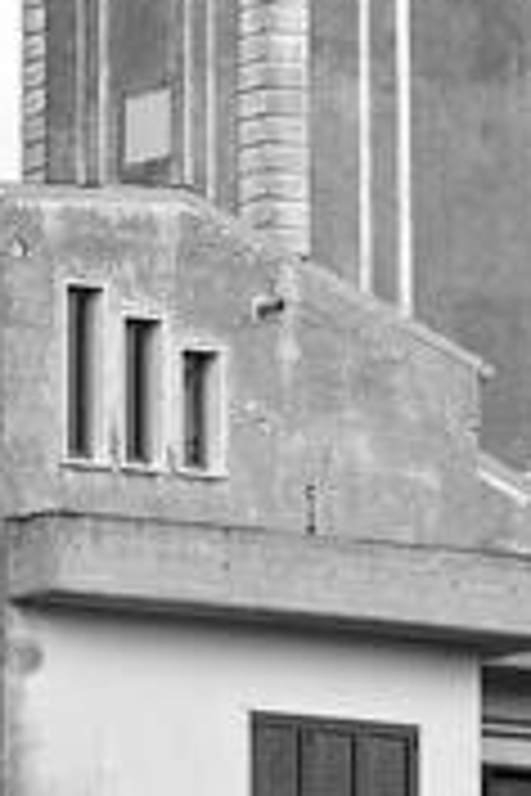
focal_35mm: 1359
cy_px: 58
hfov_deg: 1.0
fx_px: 30066
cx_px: 304
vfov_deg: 1.5
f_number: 6.7
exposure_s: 1/125
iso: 400
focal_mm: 400
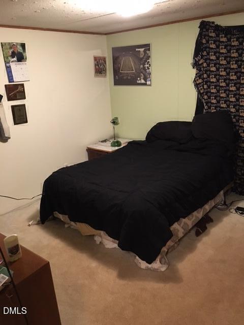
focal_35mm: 29
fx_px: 273
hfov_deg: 48.2
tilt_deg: -18.2
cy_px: 162
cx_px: 122
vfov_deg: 61.7
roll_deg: +2.8
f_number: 2.2
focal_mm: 4.15
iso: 320
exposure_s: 1/15
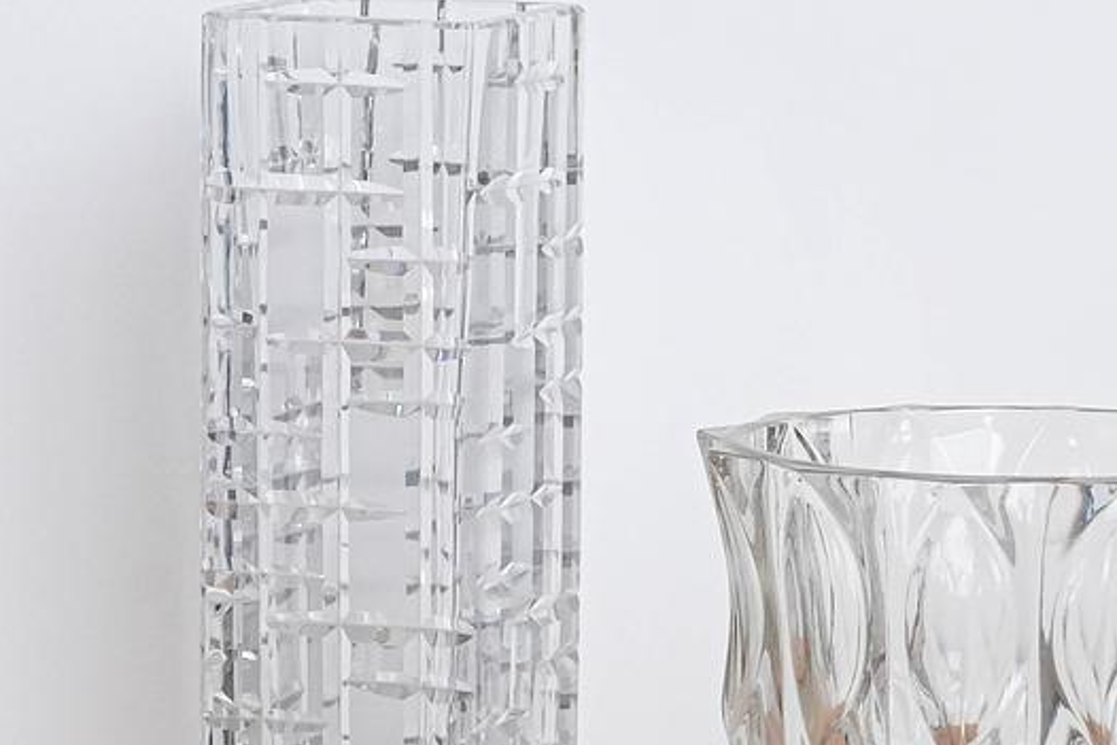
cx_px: 386
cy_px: 479
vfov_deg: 5.2
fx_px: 8255
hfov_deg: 7.7
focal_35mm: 266
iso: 2500
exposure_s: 1/80
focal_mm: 70
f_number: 9
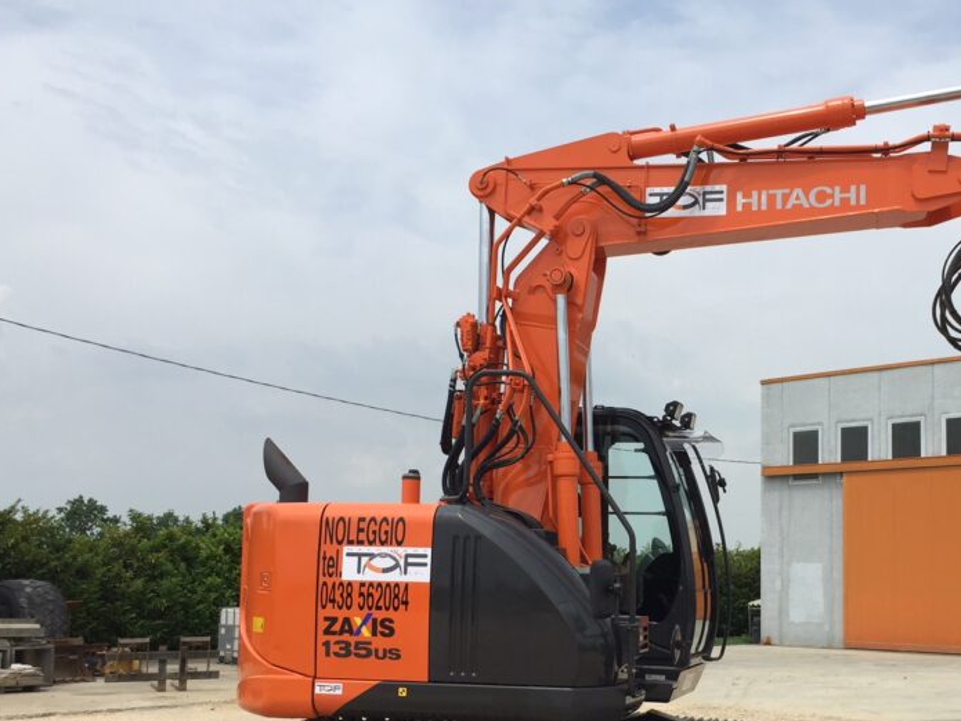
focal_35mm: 43
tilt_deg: +5.0
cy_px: 502
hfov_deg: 43.0
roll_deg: -1.9
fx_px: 1194
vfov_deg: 33.2
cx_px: 673
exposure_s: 1/2825
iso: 32
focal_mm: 4.15
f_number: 2.2
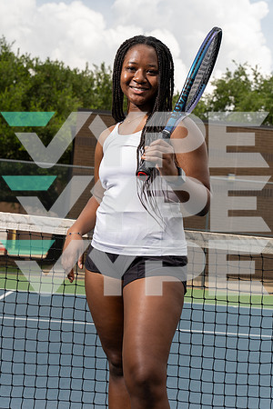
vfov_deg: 28.8
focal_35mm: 70
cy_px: 204
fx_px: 796
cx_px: 136
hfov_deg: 19.5
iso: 100
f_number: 8
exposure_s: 1/250
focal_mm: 70
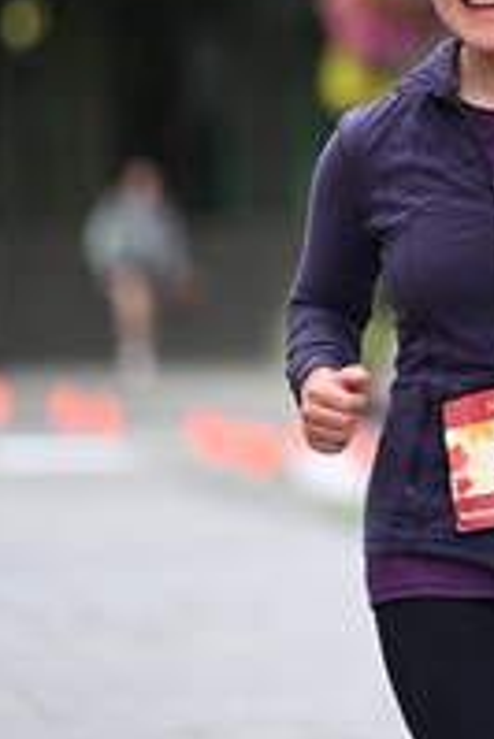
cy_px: 137
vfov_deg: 4.1
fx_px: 10232
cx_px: 548
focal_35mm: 498
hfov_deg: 2.8
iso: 640
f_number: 2.8
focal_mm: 180
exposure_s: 1/1600
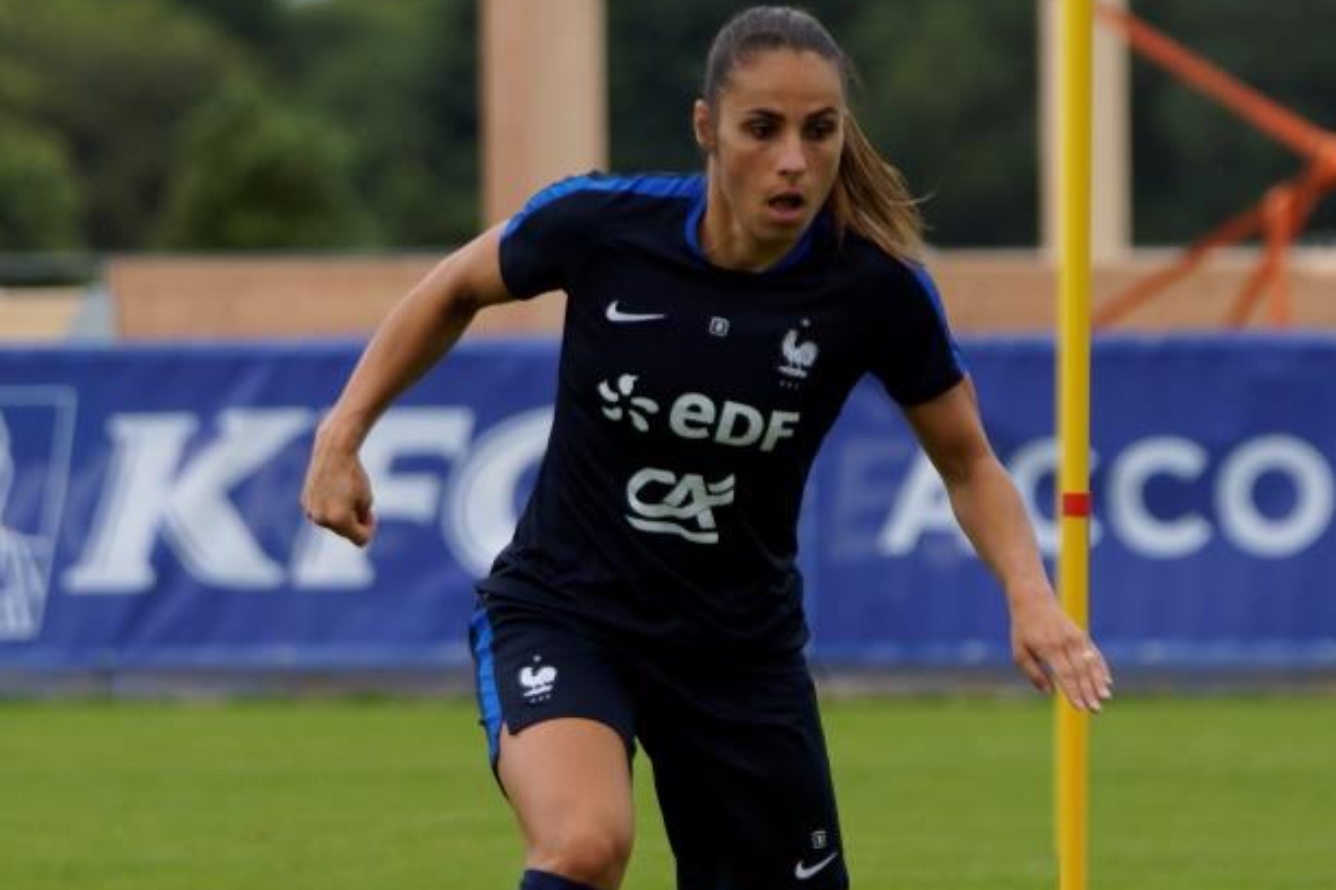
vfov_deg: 2.2
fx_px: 23267
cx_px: 681
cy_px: 677
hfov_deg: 3.3
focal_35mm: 627
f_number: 5.6
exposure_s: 1/400
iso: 160
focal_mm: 250
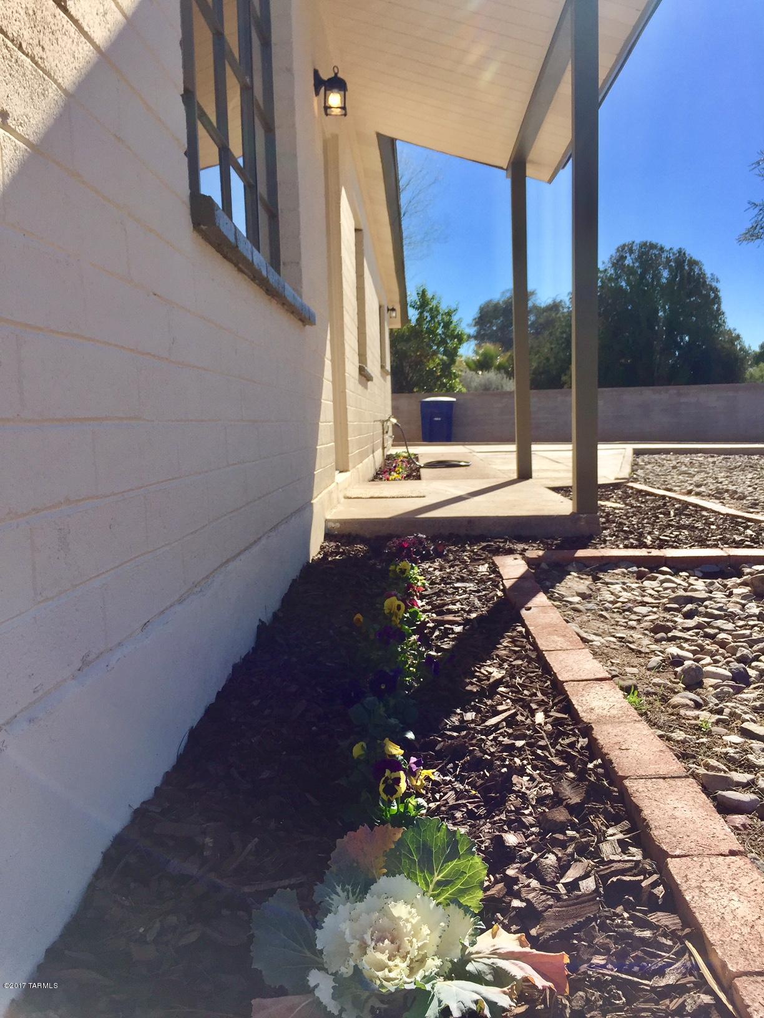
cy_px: 509
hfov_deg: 48.2
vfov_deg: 61.7
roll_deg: +2.2
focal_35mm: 29
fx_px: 853
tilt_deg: -3.8
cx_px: 382
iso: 32
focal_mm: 4.15
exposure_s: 1/1799
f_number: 2.2
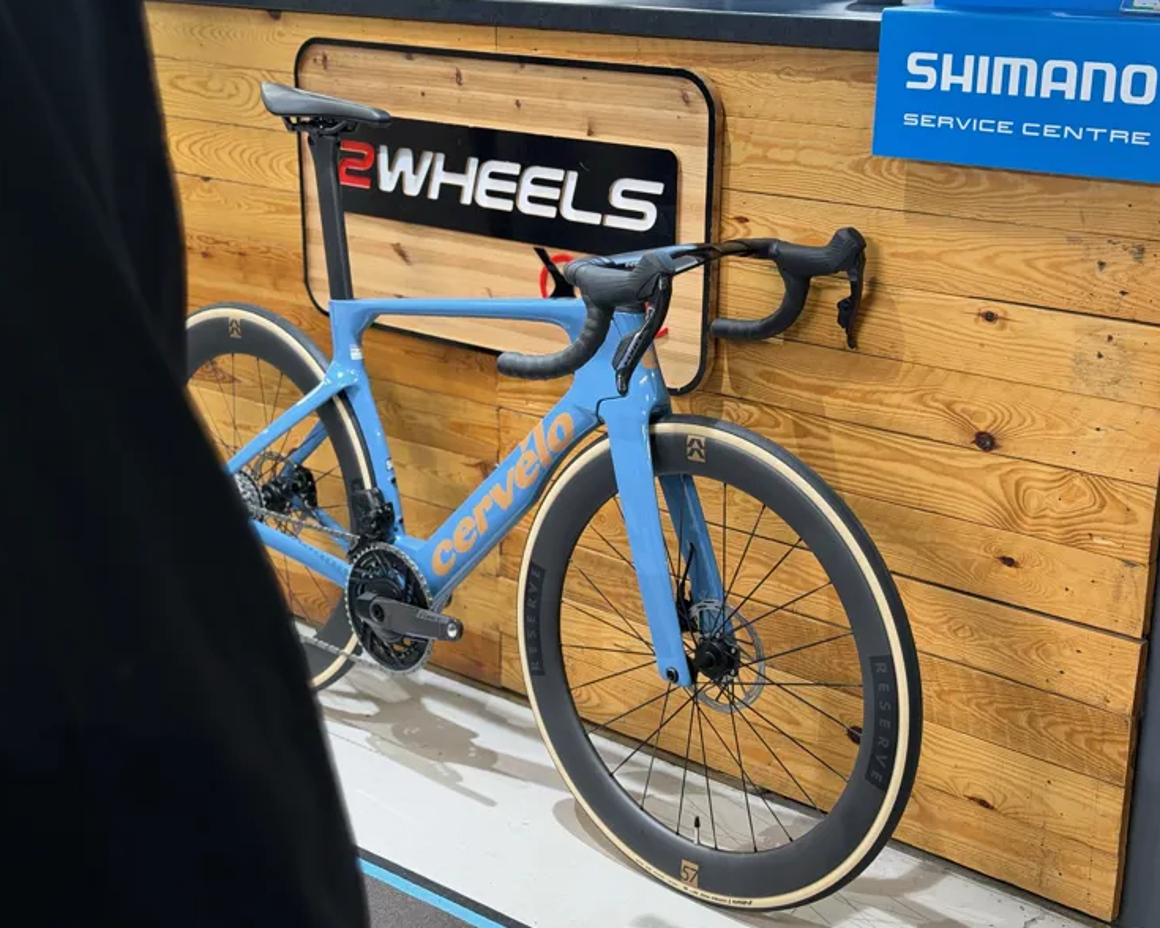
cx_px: 589
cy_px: 458
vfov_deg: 29.7
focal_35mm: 51
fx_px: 1751
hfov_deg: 36.7
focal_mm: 6.76
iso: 160
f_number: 1.78
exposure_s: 1/50
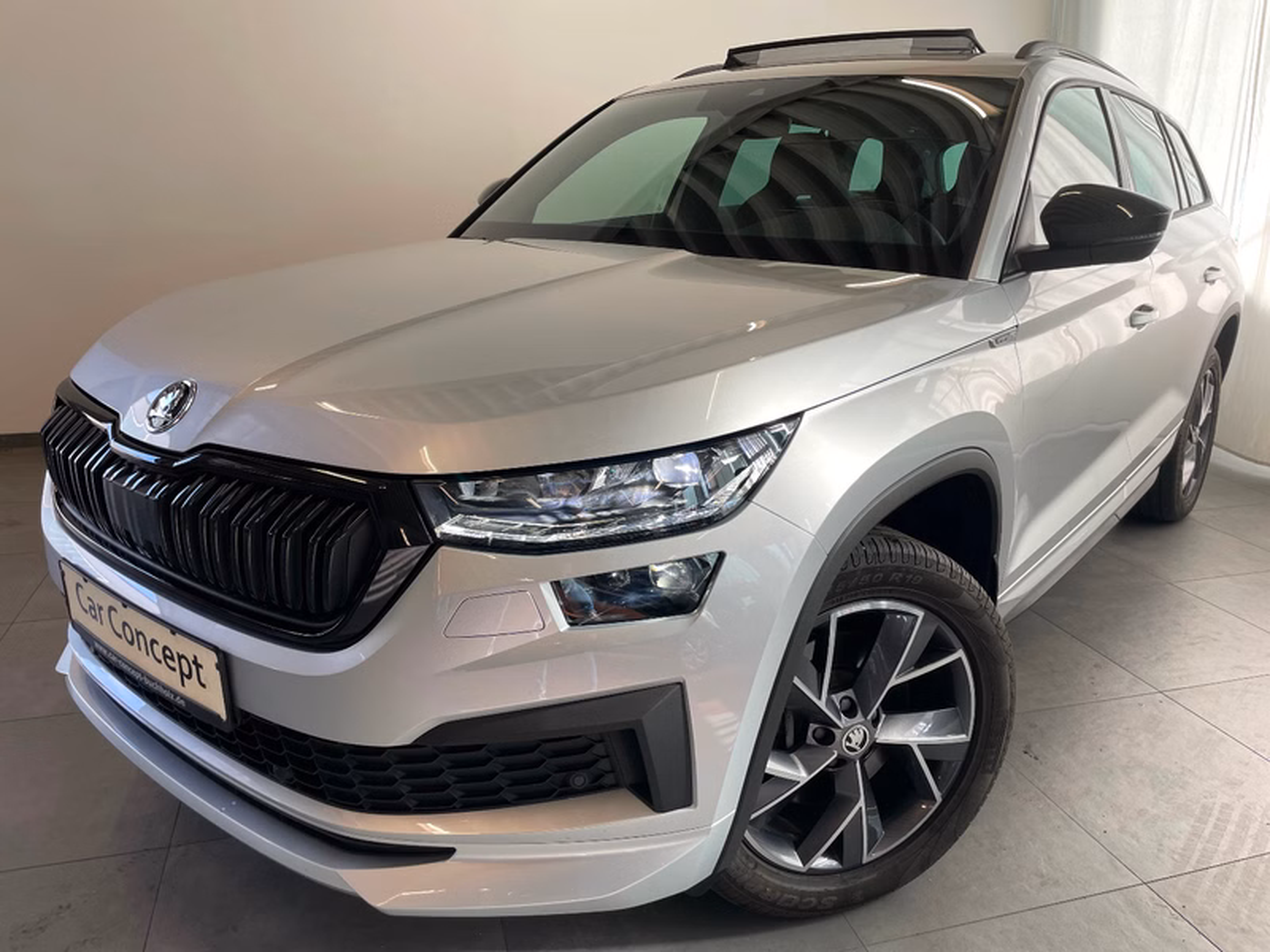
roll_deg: -0.6
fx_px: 954
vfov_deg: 53.1
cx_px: 635
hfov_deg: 67.3
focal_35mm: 26
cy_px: 476
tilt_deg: -17.4
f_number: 1.6
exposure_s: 1/100
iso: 32
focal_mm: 4.2
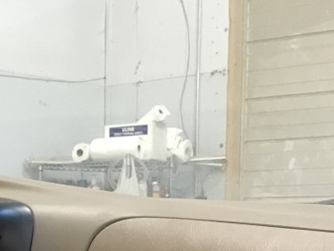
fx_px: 956
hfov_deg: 19.1
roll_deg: -0.5
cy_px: 314
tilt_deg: -5.8
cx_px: -25
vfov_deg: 14.4
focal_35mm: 99
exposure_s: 1/12
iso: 100
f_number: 1.8
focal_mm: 3.99
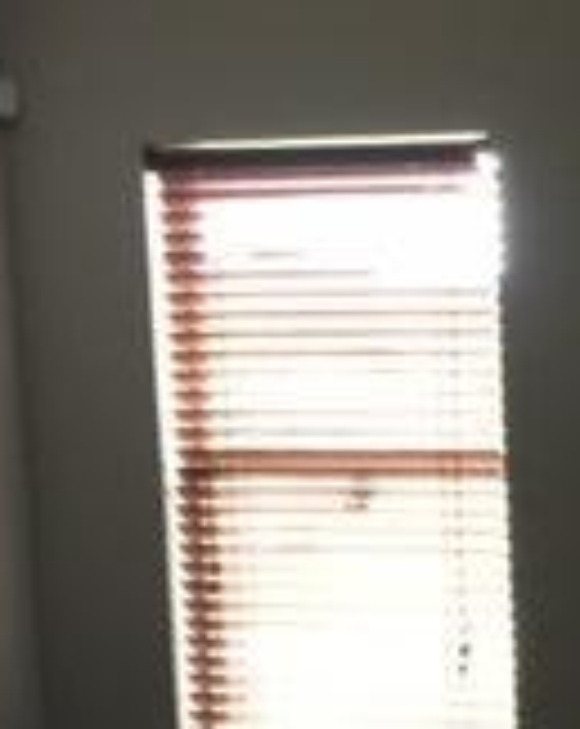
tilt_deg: -9.2
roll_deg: +0.7
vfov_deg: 16.5
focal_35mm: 112
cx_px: 1016
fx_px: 2410
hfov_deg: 12.6
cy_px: 850
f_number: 2.2
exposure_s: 1/15
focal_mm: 4.15
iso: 100
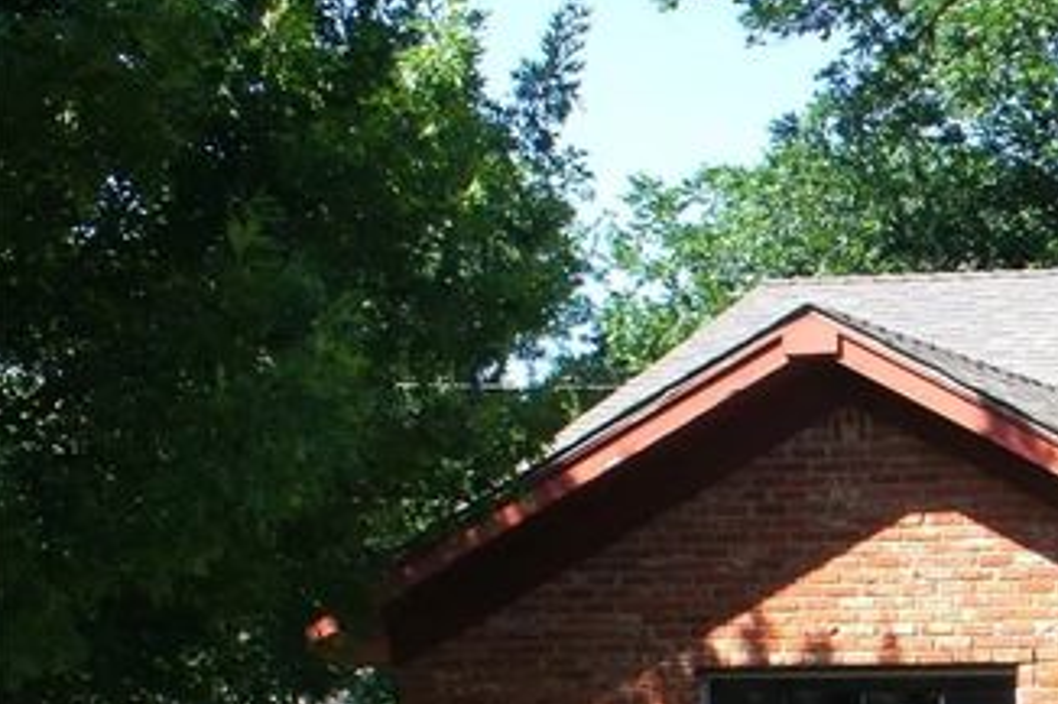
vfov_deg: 11.6
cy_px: 1066
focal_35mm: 113
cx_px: 1652
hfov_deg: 16.3
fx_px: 3319
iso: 200
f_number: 11
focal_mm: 24
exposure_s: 1/125
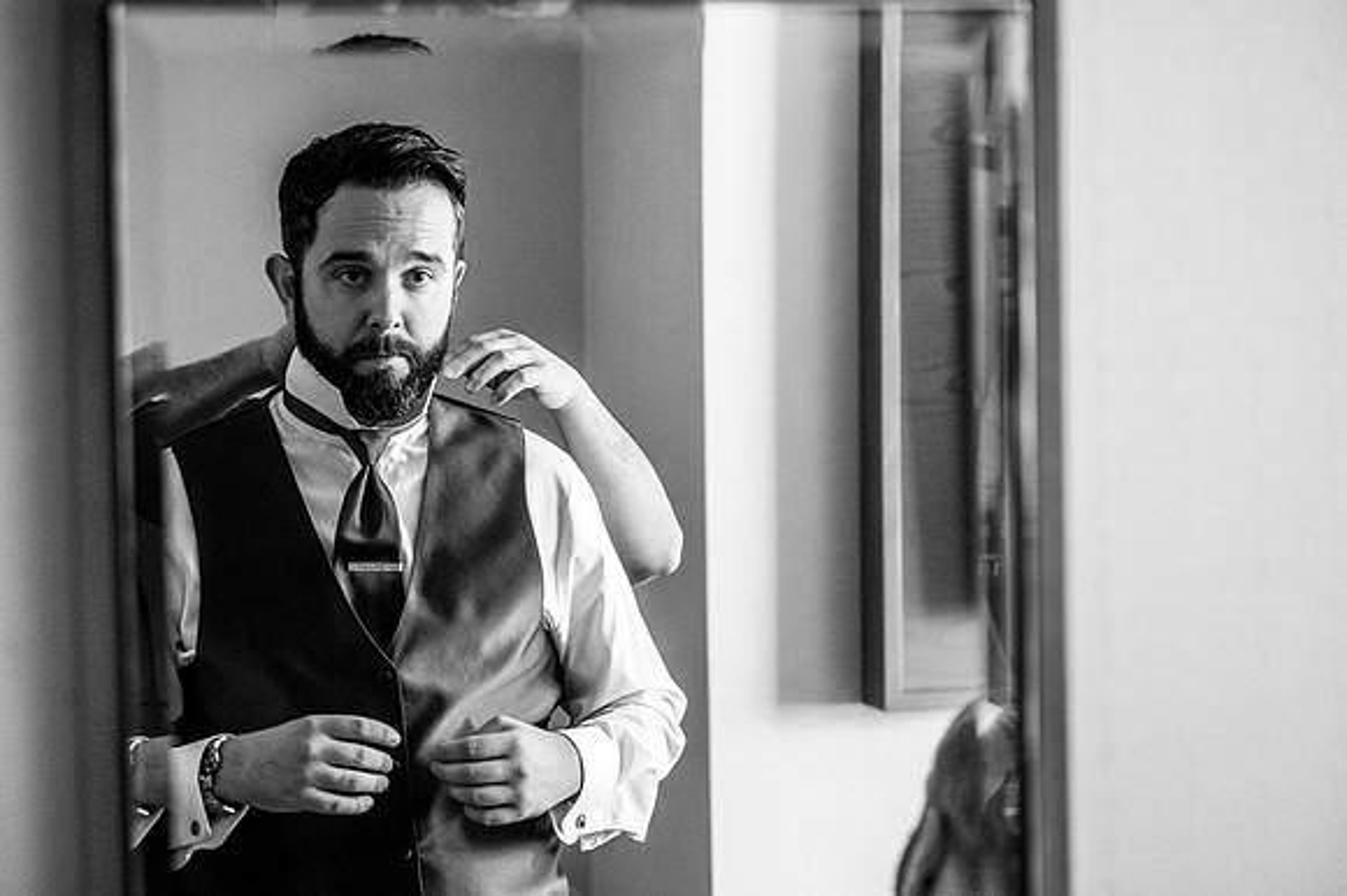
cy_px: 448
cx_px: 674
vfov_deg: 13.0
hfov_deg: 19.5
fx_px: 3926
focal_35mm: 105
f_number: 4
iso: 2000
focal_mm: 105
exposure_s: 1/160
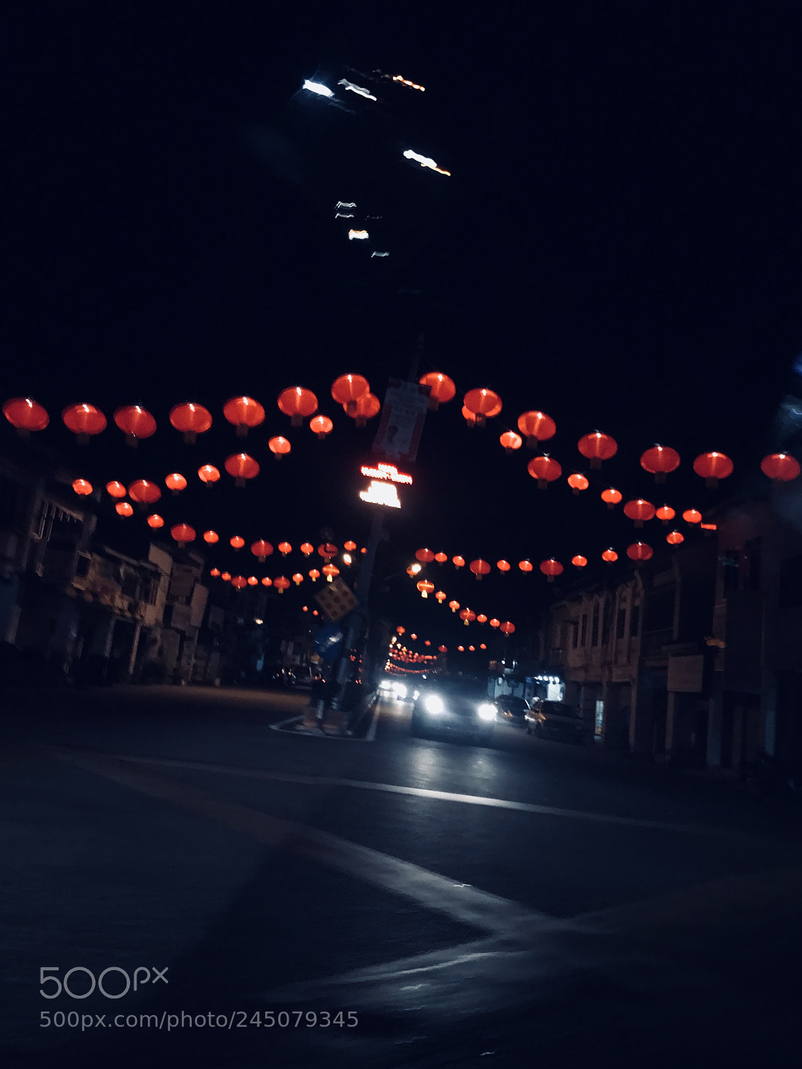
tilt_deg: +12.4
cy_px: 520
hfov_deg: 48.2
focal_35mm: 29
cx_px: 412
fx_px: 896
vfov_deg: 61.6
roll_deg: -16.2
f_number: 1.8
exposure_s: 1/4
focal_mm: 3.99
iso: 80
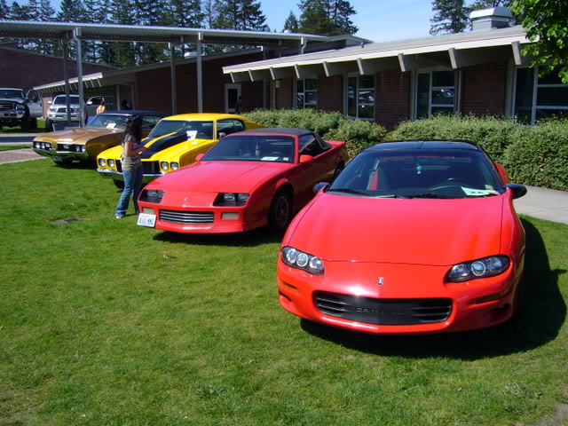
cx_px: 284
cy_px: 213
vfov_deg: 40.7
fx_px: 574
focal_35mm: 35
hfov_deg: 52.6
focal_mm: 5.8
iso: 100
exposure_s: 1/400
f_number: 5.6
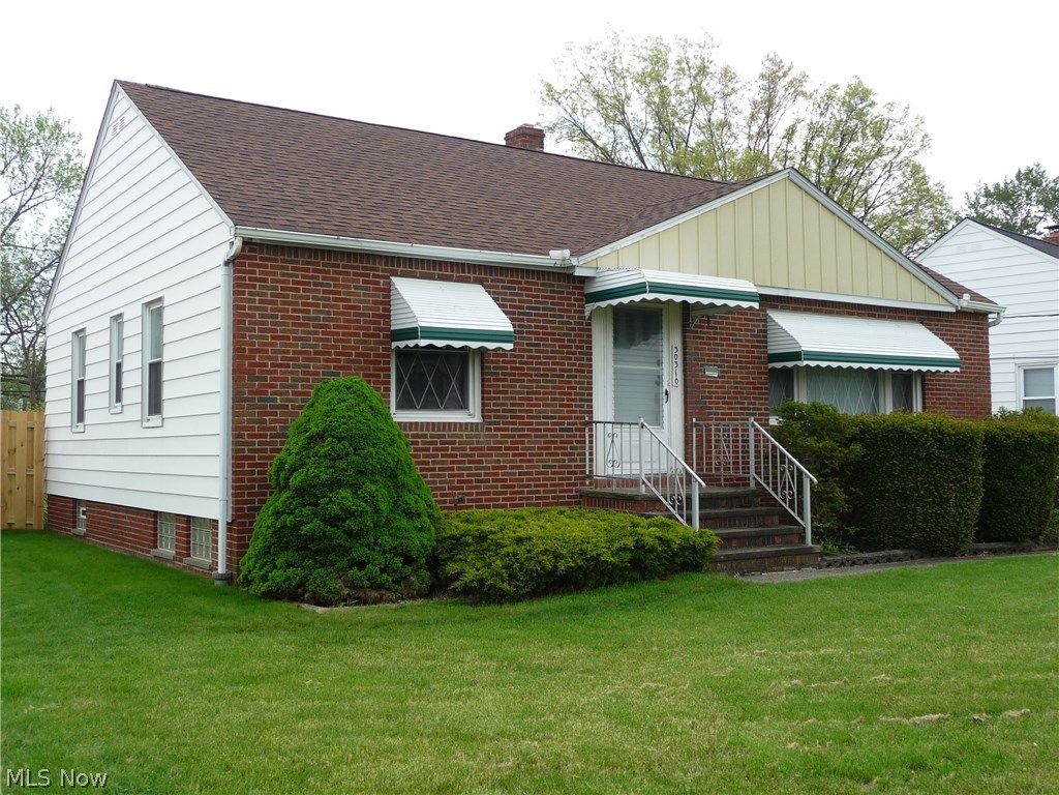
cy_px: 398
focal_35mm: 36
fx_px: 1101
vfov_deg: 39.7
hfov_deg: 51.4
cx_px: 530
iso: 100
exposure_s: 1/320
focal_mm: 6
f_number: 3.7
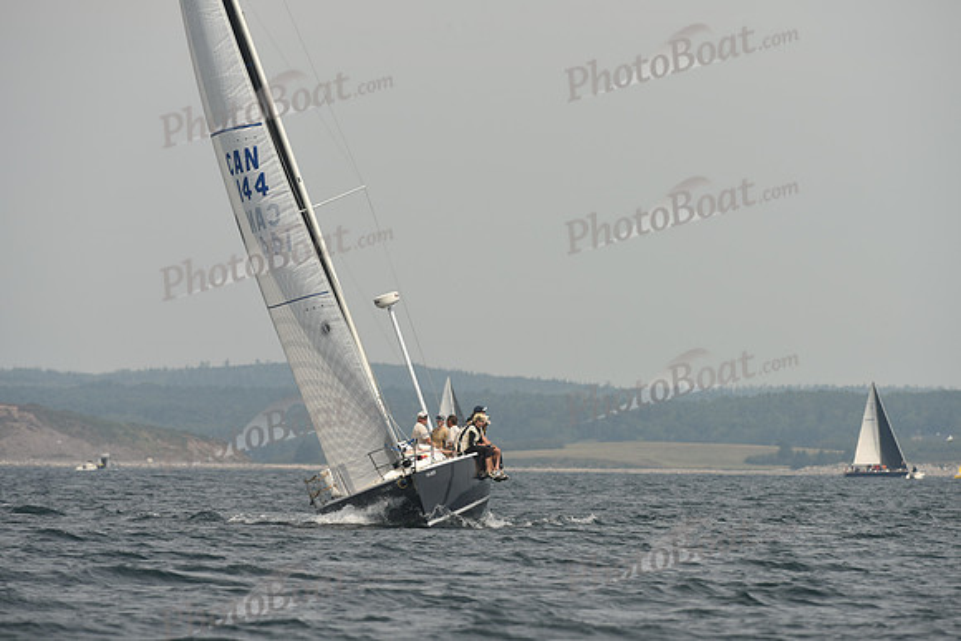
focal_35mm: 400
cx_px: 480
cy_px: 320
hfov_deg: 5.2
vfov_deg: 3.4
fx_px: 10680
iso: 250
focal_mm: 400
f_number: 7.1
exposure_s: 1/800
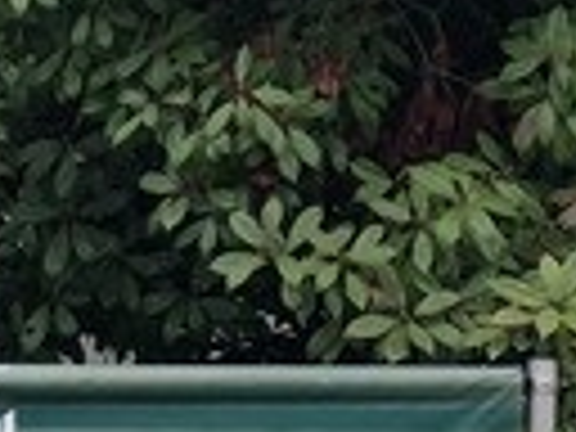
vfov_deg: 4.5
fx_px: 5391
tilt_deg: -9.0
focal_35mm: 324
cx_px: 436
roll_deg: -0.4
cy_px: 968
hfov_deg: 6.1
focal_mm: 6
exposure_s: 1/291
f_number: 2.4
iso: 16
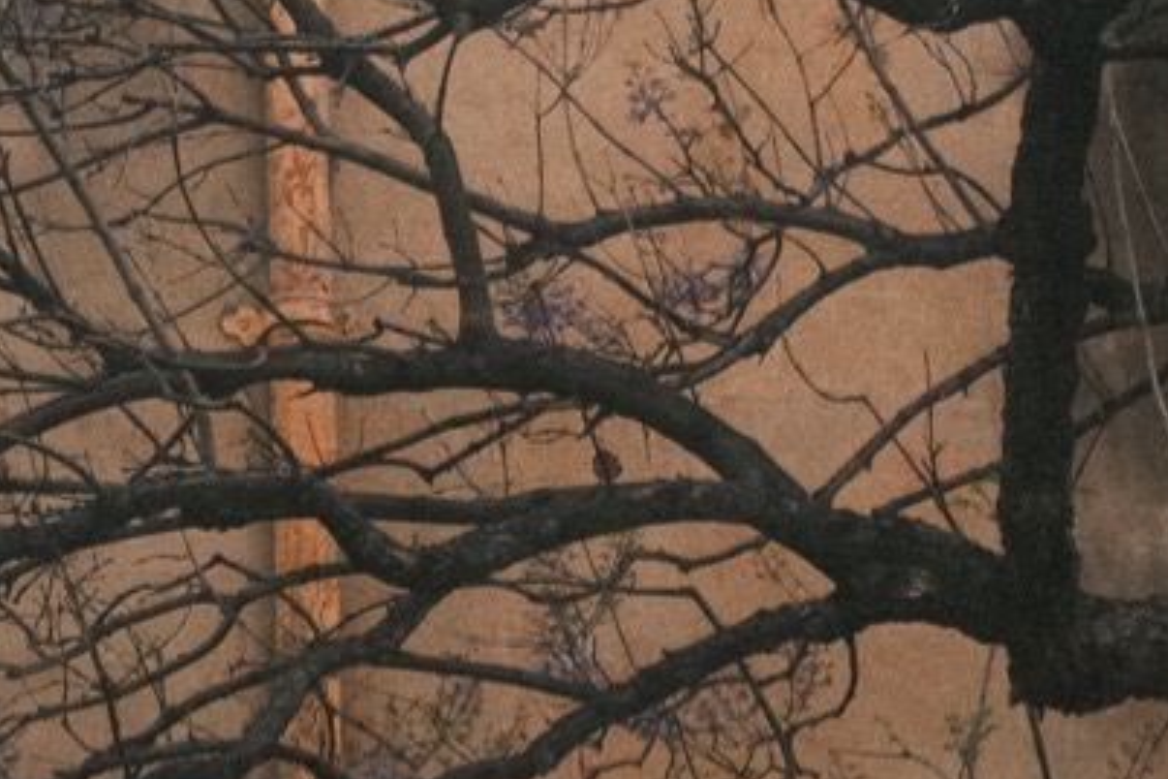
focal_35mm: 209
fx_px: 6780
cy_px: 1028
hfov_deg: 9.8
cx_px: 154
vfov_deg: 6.5
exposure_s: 1/950
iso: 2000
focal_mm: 28
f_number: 4.5
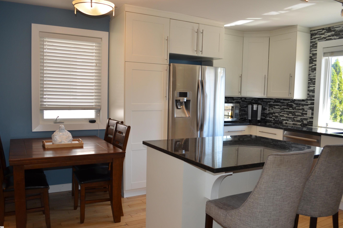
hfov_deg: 63.6
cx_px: 176
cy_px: 121
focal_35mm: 29
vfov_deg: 44.9
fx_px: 276
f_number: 3.5
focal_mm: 18
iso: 360
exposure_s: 1/125
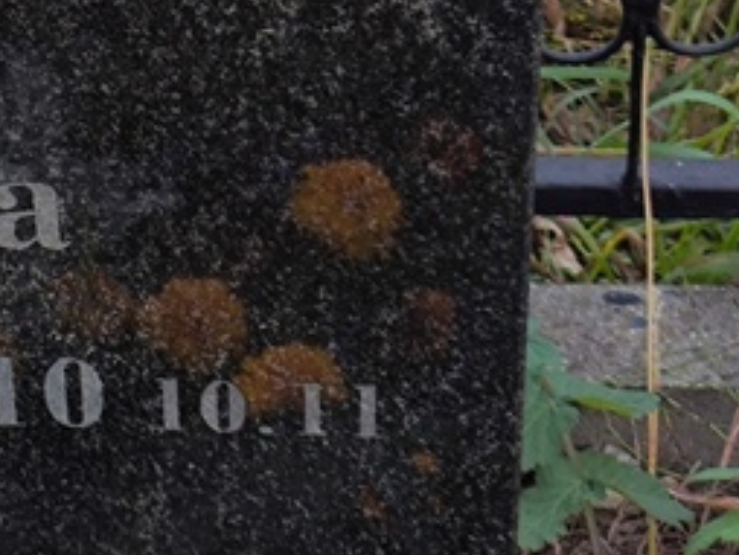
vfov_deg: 9.4
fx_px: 3355
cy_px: 26
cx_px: -255
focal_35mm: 157
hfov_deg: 12.2
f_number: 1.7
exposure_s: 1/100
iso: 50
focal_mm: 4.71
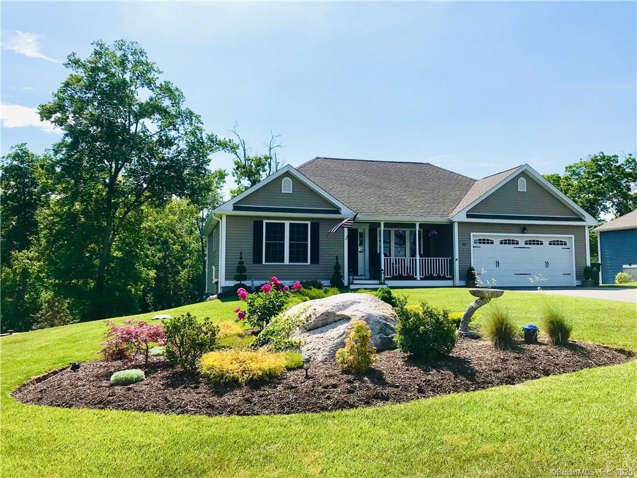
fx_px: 515
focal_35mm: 28
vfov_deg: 49.7
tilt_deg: +3.0
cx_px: 318
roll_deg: +0.4
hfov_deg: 63.4
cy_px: 239
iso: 20
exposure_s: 1/4000
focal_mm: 3.99
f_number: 1.8
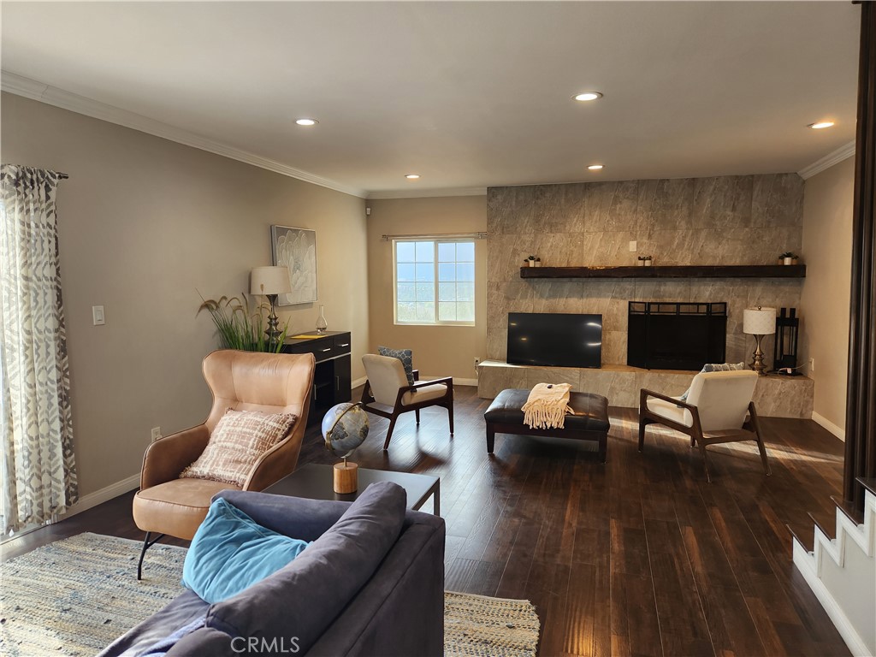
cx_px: 438
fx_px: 582
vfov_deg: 58.9
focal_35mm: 23
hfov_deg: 73.9
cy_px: 328
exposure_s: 1/120
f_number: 1.8
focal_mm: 5.4
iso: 100
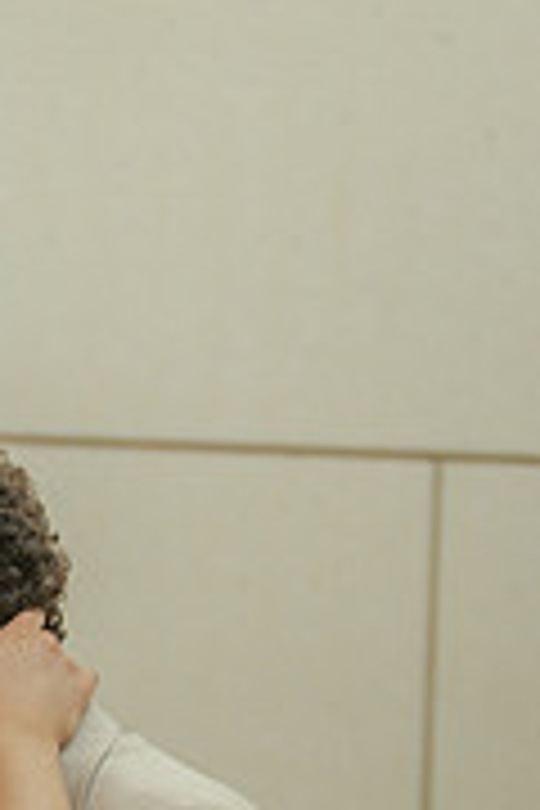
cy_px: 778
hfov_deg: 11.2
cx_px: -88
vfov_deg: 16.8
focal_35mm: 120
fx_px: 2700
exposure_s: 1/640
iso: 640
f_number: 2.8
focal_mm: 48
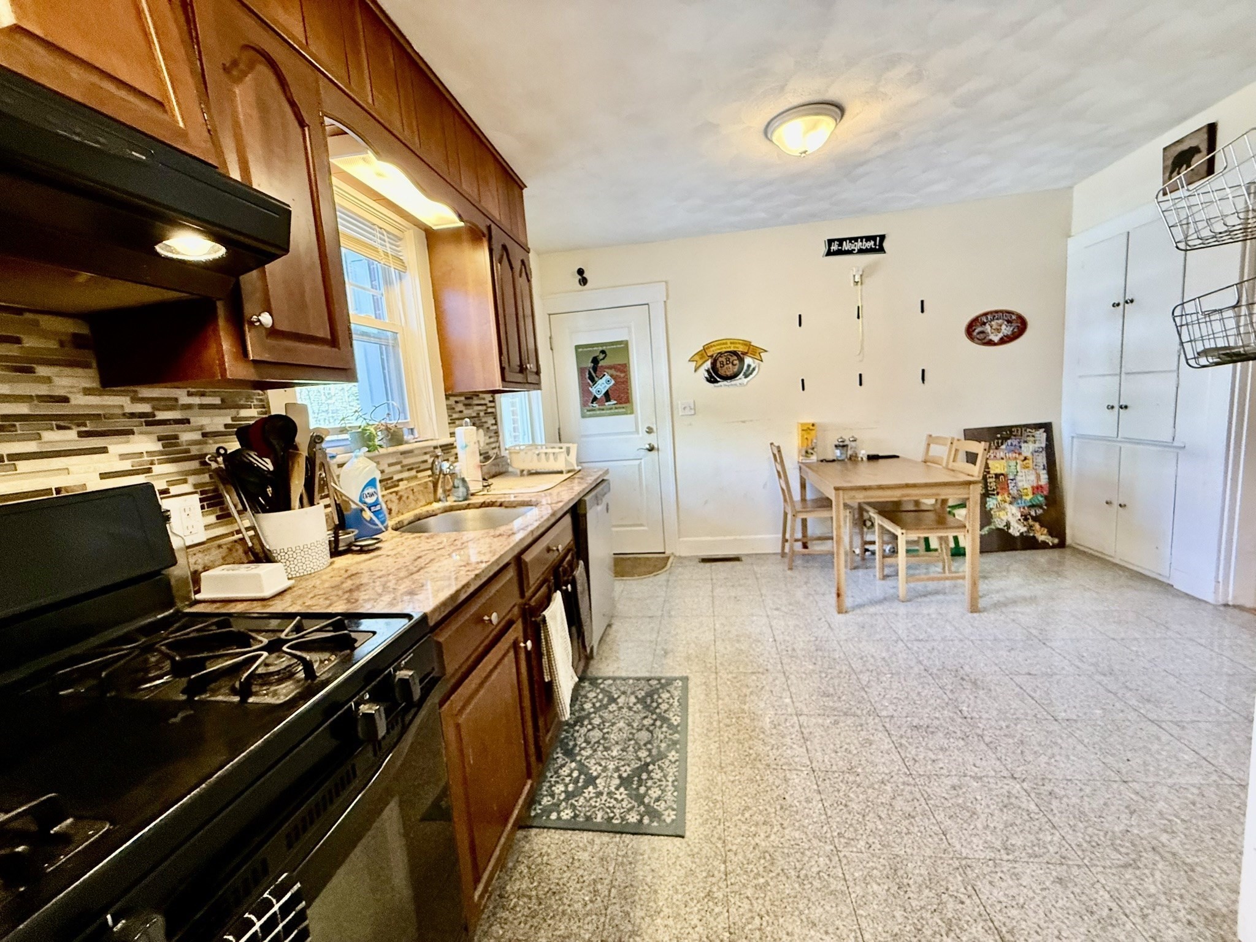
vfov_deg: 85.7
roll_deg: +3.8
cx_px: 628
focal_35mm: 14
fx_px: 508
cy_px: 471
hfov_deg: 102.1
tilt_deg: -6.7
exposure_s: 1/59
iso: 400
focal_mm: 2.22
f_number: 2.2
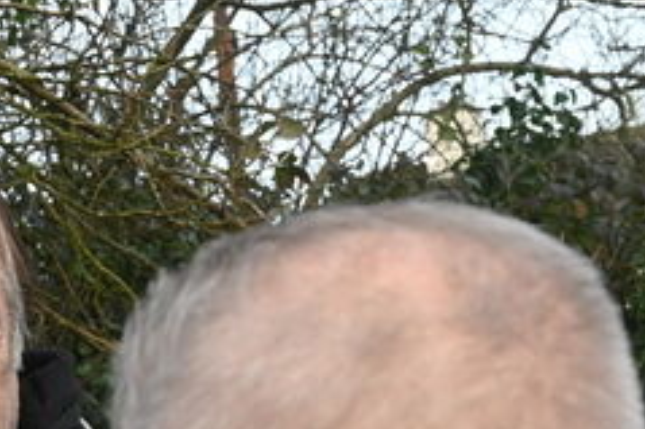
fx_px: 2399
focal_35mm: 134
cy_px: 449
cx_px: -113
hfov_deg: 14.8
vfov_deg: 10.1
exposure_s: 1/1600
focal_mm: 40
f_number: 9
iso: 4000
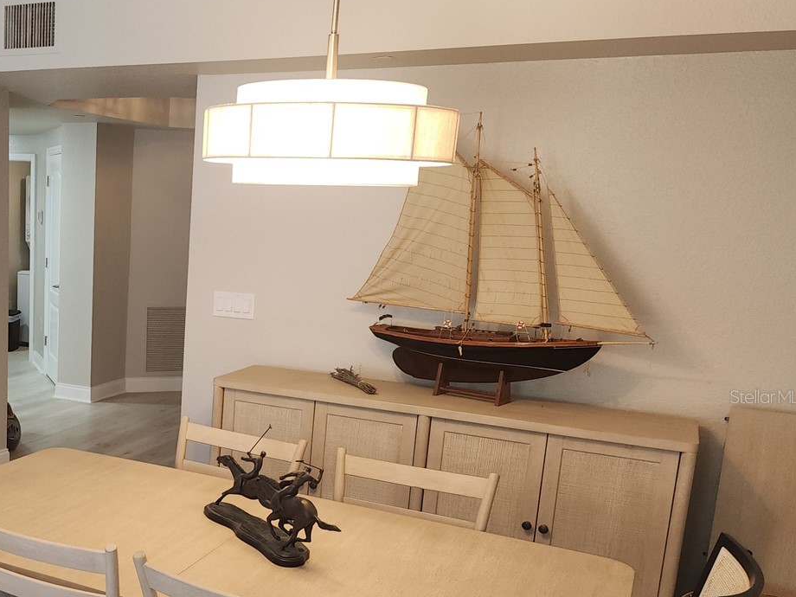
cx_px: 119
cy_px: 396
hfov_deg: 43.7
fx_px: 920
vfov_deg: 35.6
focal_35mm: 40
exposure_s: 1/60
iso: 80
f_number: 1.8
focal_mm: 6.4
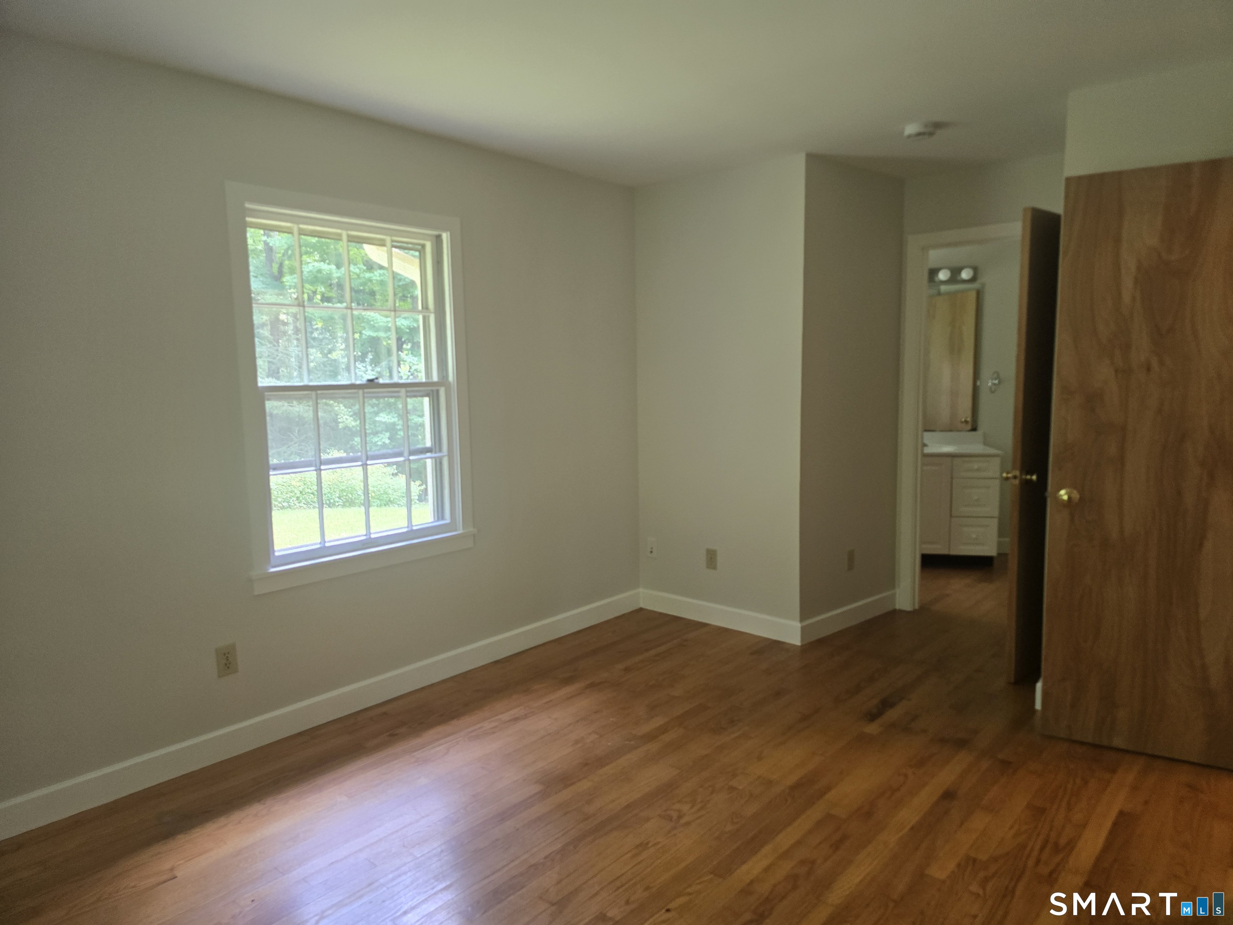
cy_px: 462
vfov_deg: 58.9
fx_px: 819
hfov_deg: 73.9
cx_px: 616
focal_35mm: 23
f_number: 1.7
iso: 400
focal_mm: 6.3
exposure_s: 1/120
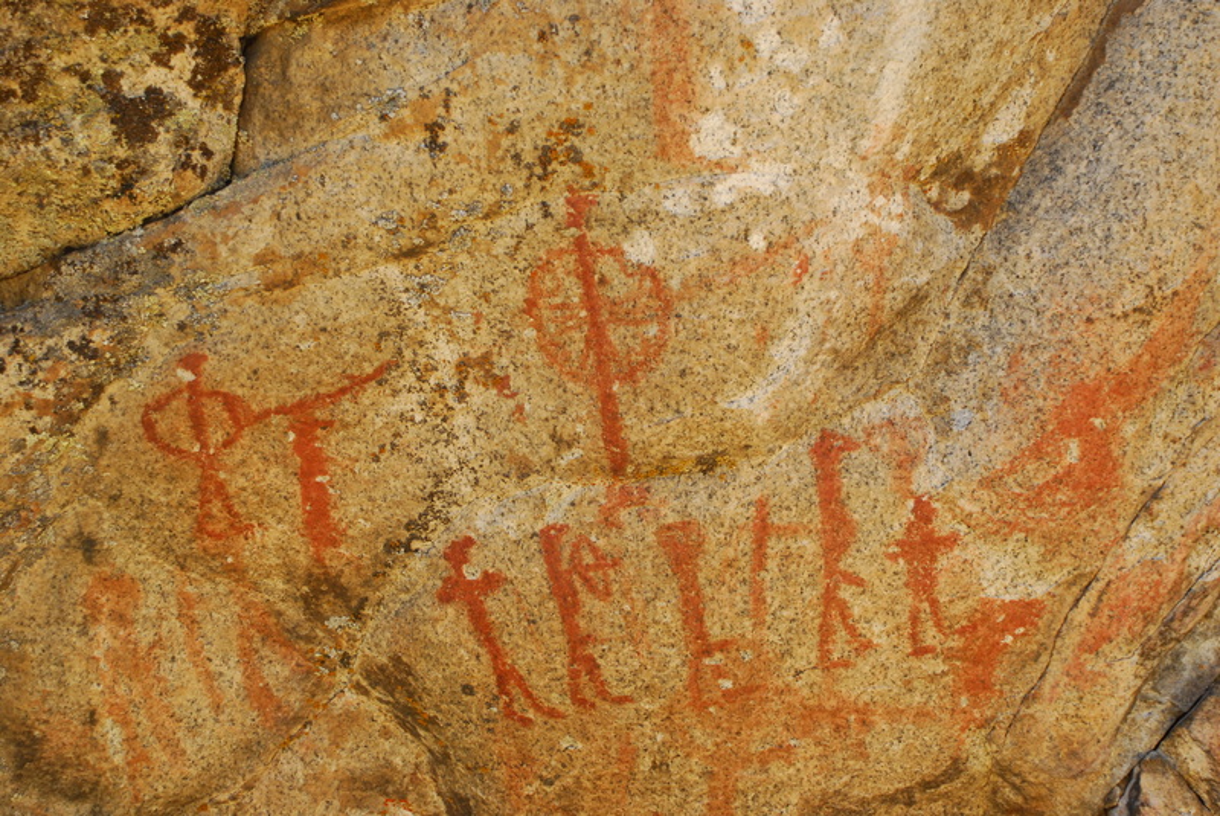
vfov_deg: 18.2
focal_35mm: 75
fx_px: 2544
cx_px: 610
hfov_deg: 27.0
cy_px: 408
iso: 160
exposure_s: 1/125
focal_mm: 50
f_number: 4.8
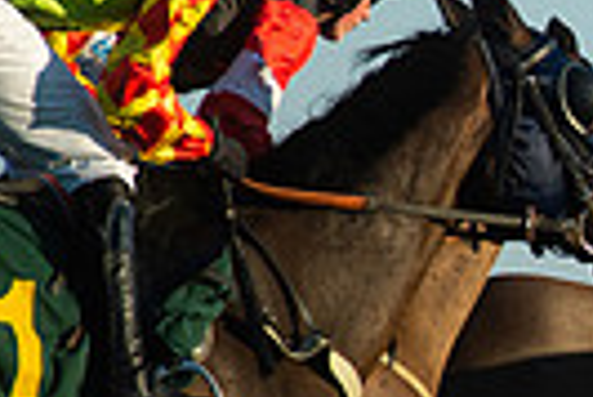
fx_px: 21536
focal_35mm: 1306
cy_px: 397
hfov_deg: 1.6
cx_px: 1182
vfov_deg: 1.1
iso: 800
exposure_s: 1/4000
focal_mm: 300
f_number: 6.3
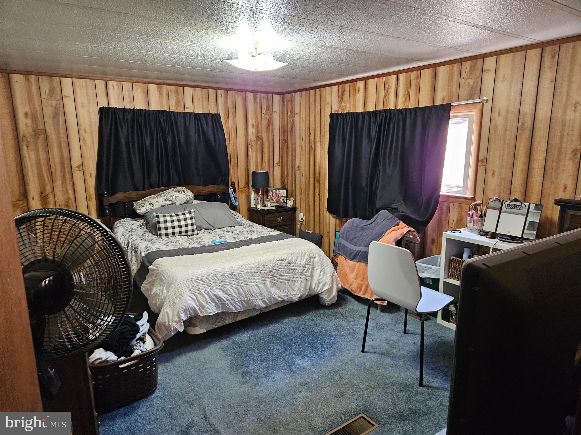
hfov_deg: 73.9
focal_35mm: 23
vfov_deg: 58.9
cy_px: 218
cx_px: 290
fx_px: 386
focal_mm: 5.4
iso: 640
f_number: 1.8
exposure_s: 1/60
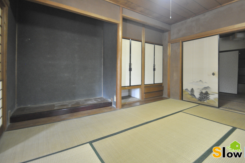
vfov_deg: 70.0
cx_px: 137
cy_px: 71
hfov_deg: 92.9
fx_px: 116
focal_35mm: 17
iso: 1600
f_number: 3.5
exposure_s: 1/25
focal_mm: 10
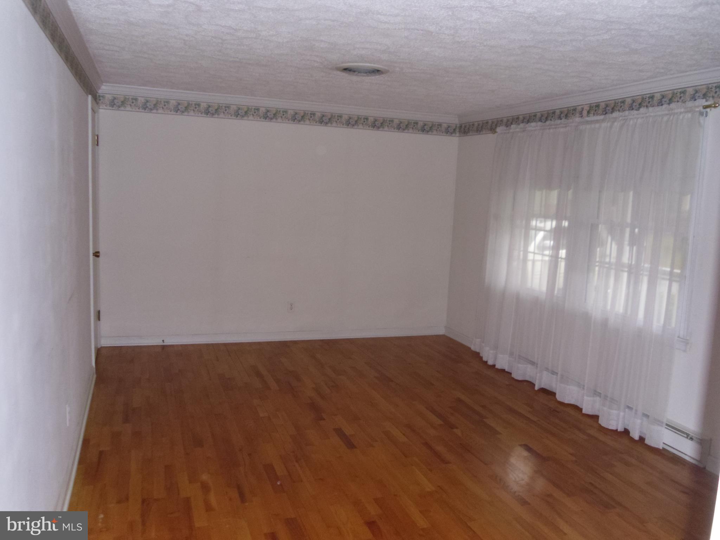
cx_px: 360
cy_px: 270
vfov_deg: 45.4
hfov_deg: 58.4
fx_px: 645
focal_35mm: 31
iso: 200
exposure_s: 1/45
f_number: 3.3
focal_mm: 5.6
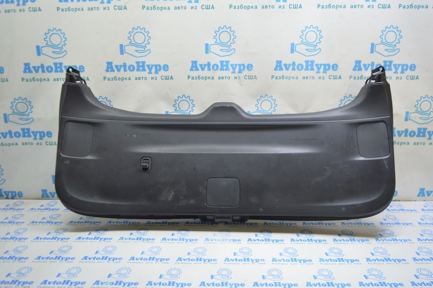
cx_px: 216
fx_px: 361
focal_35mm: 30
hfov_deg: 62.0
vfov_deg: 43.5
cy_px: 144
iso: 400
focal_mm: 20
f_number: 3.5
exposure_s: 1/40
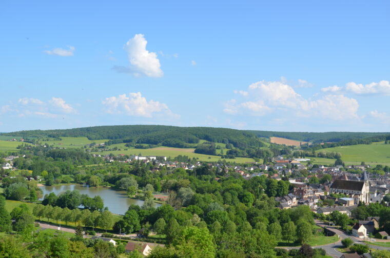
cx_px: 195
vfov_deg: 31.7
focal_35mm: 42
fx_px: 454
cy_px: 129
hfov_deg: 46.5
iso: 100
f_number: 8
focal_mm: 28
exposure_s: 1/250
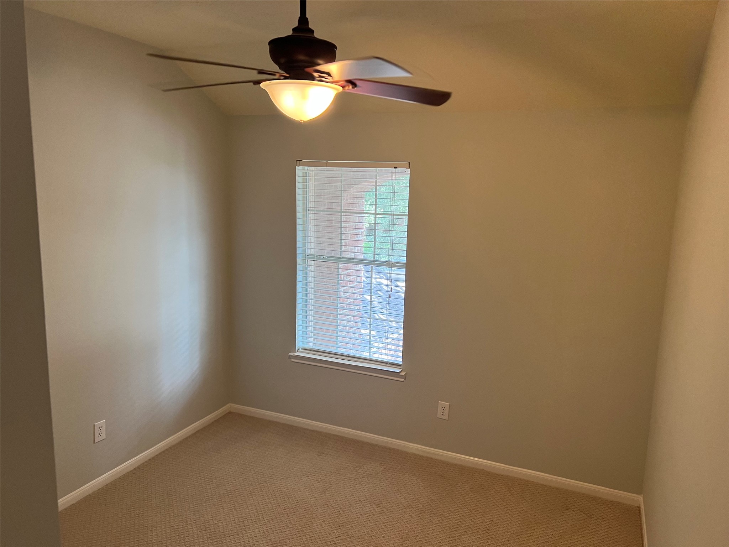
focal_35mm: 26
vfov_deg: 53.1
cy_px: 274
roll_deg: -1.7
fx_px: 548
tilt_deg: -9.7
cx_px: 364
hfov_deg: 67.3
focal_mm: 5.7
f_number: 1.5
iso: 100
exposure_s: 1/60
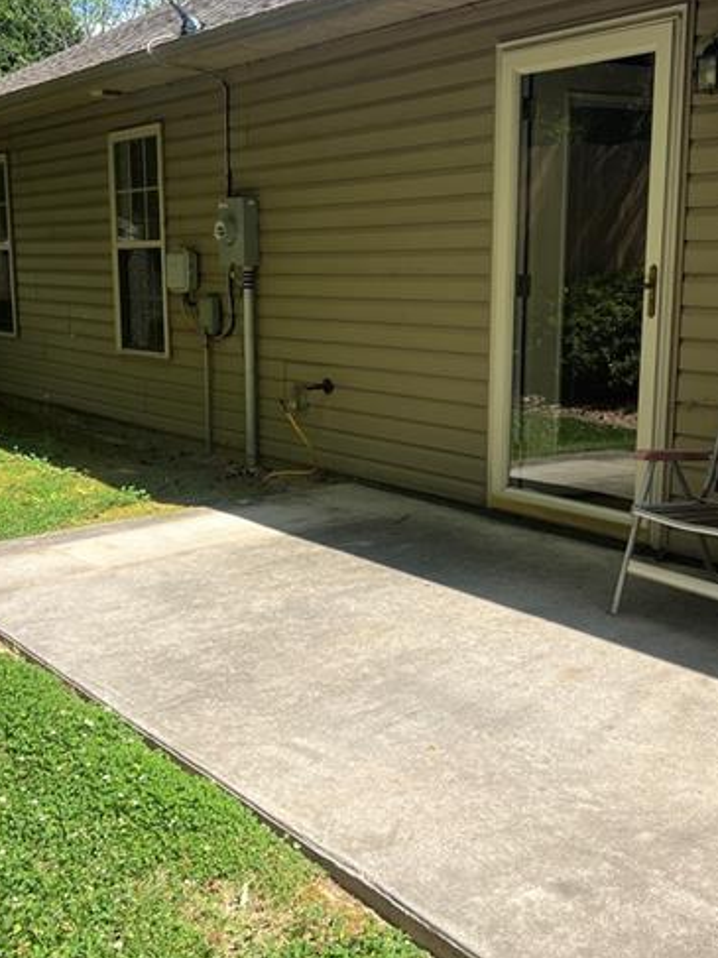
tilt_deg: -9.3
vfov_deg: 45.8
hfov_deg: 35.1
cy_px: 460
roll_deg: -0.3
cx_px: 386
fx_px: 1134
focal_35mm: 41
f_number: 1.5
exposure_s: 1/2457
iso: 50
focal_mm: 5.7
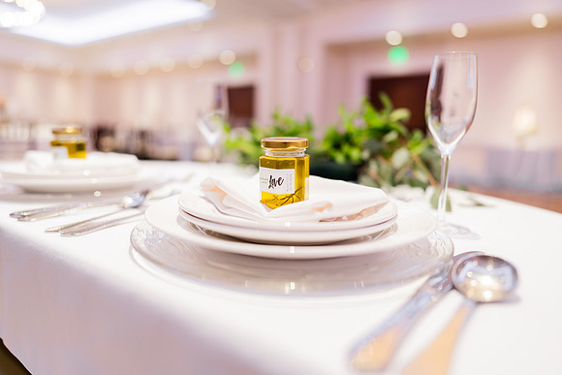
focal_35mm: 24
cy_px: 188
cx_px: 281
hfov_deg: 73.7
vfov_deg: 53.2
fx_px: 375
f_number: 1.4
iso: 160
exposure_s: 1/80
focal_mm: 24
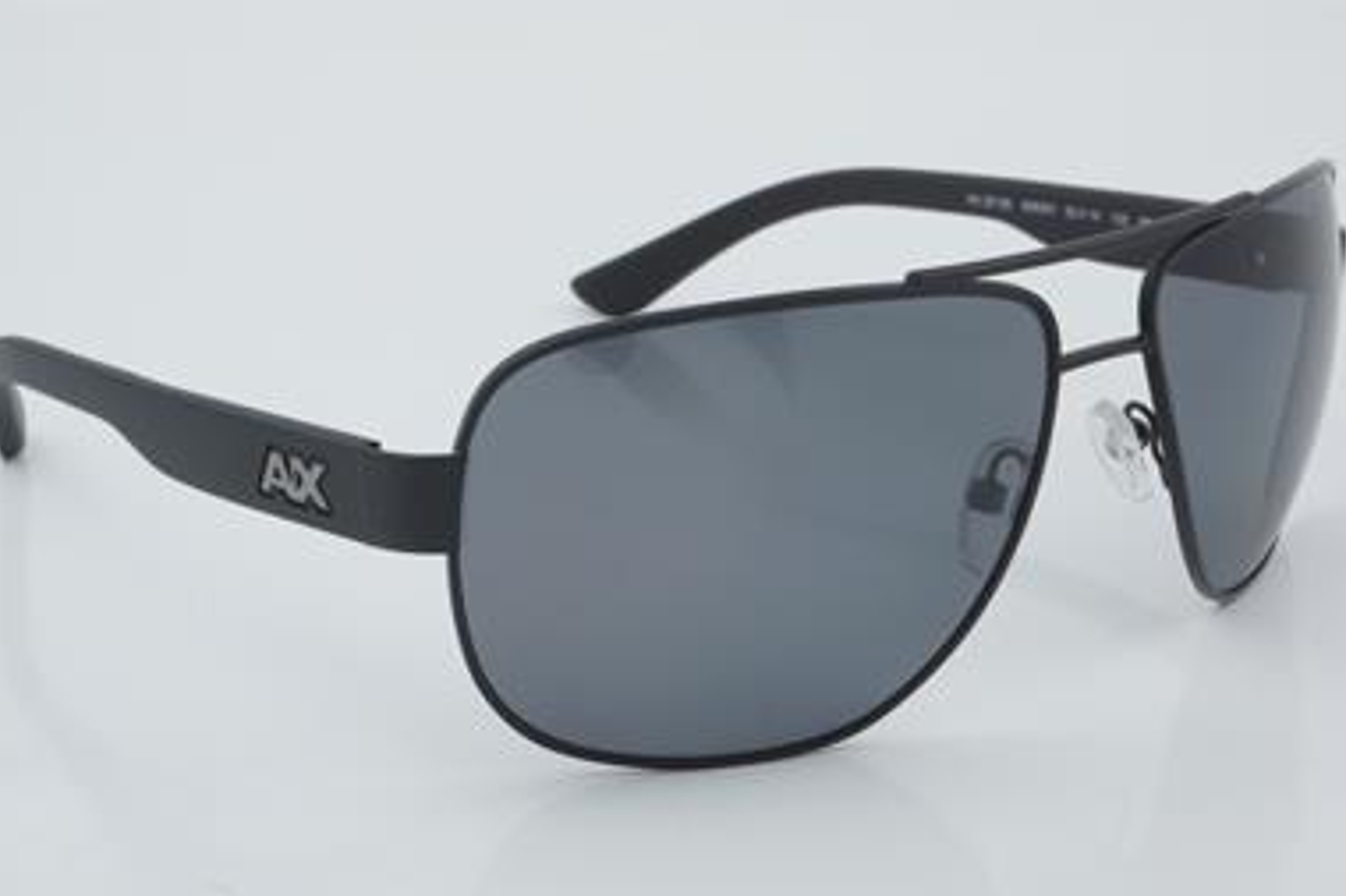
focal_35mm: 79
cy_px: 436
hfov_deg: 25.7
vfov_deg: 17.3
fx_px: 2952
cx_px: 669
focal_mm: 50
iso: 100
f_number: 32
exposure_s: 1/4
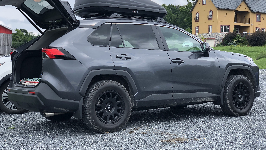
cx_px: 133
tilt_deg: +1.3
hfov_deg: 36.6
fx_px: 402
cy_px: 54
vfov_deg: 21.0
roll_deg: -0.9
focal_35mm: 57
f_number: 2.4
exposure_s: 1/706
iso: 16
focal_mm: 6
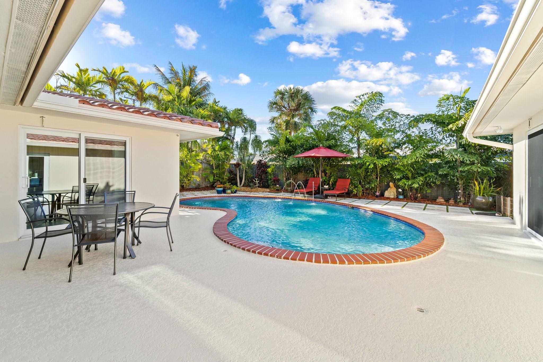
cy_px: 181
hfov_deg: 104.3
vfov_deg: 81.2
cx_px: 272
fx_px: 211
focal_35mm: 14
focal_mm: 14
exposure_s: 1/200
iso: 320
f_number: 11
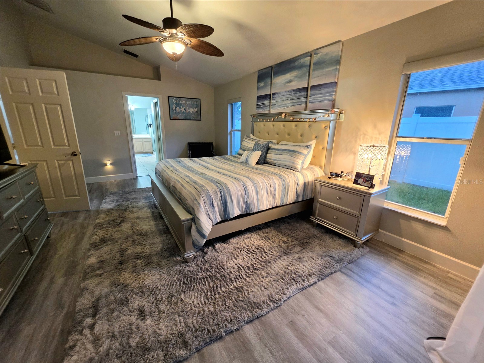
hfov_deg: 106.2
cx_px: 242
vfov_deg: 89.9
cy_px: 182
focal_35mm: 13
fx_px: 182
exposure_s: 1/60.2
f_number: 1.9
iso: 320
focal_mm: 2.2
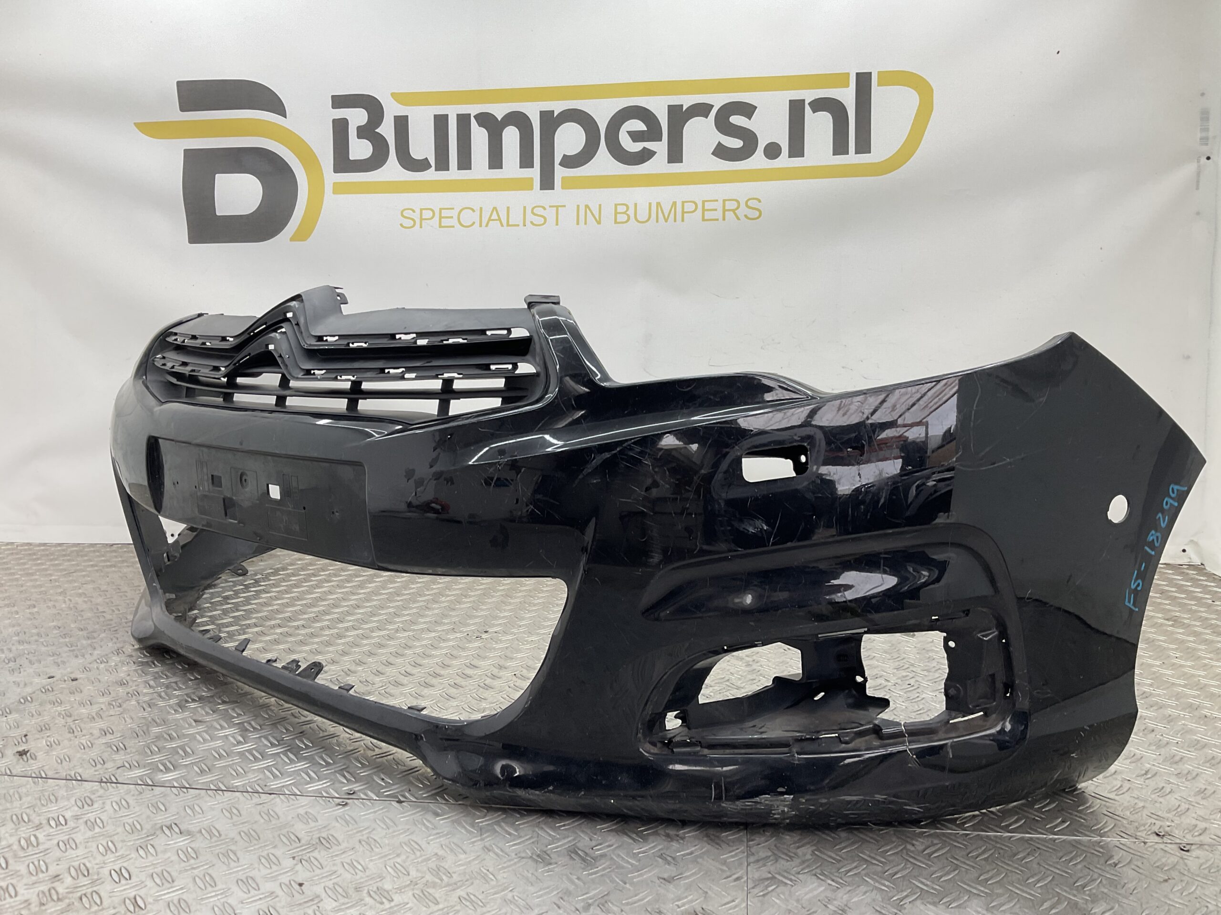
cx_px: 610
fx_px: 1023
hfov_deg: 61.7
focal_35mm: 29
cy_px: 458
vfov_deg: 48.2
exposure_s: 1/120
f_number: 1.8
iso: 32
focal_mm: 3
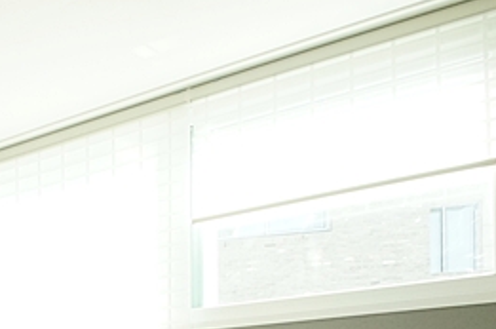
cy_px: 424
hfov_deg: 36.1
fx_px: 633
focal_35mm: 46
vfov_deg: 25.3
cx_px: -55
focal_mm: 10
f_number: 9
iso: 800
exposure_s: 1/50
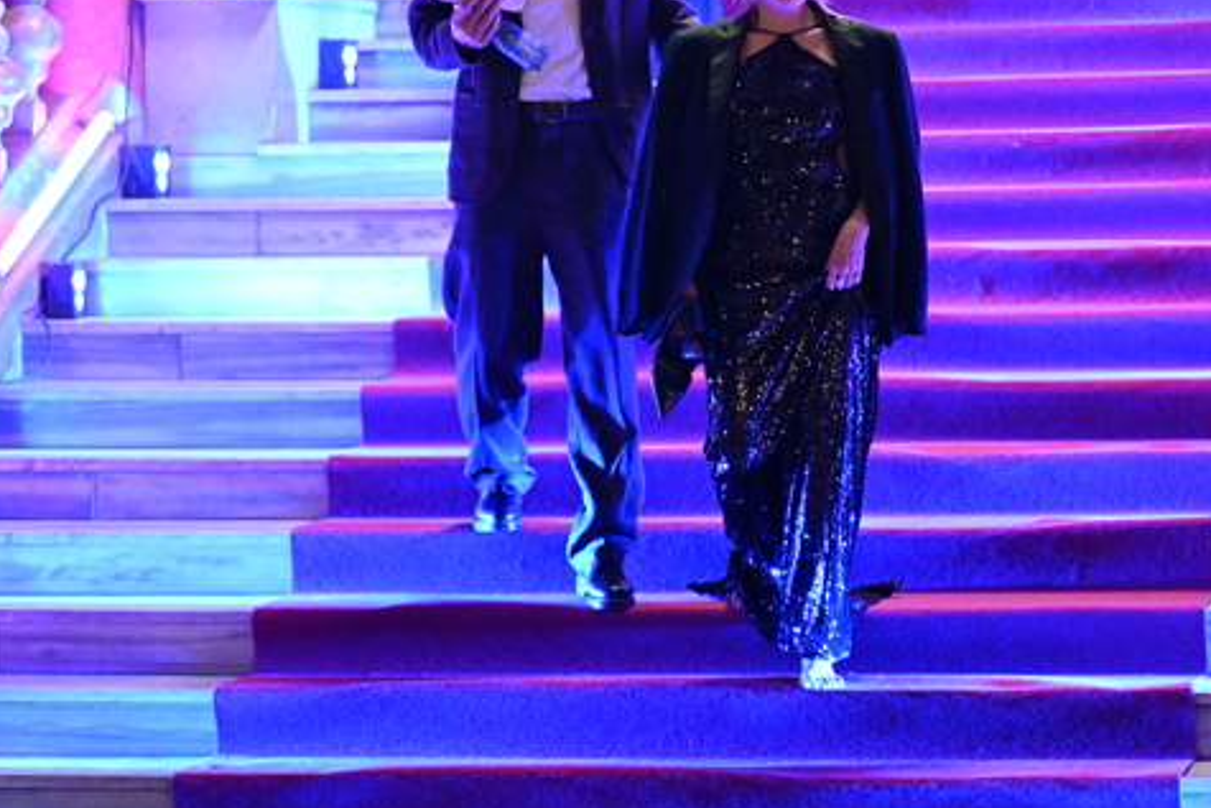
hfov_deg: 12.3
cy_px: 265
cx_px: 790
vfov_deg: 8.2
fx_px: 5619
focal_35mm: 167
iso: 16000
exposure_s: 1/320
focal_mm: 115
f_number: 3.2
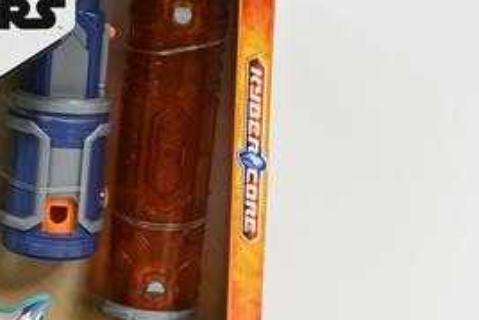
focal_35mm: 123
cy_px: 252
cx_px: 80
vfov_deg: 11.1
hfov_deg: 16.5
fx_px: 1638
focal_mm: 30.5
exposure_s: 1/125
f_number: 4.8
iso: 400
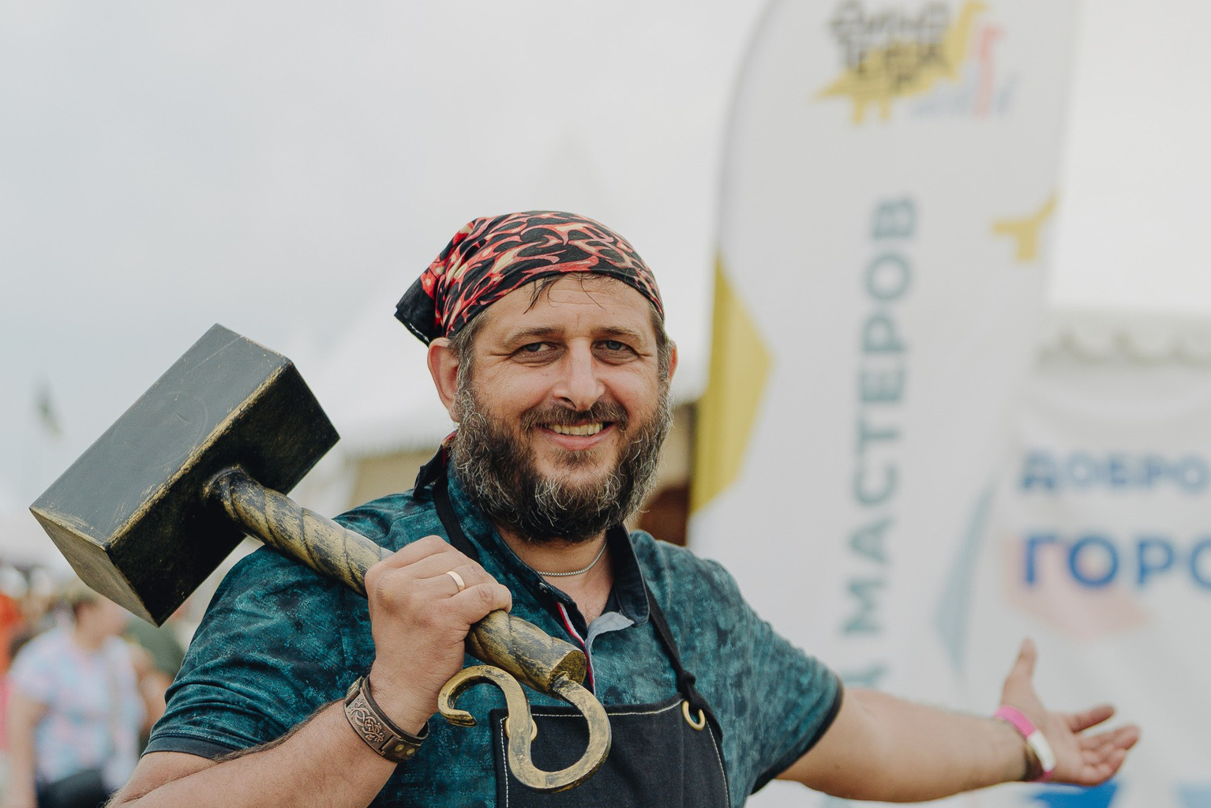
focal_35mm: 85
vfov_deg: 16.0
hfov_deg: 23.7
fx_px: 2859
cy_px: 578
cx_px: 912
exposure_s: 1/2000
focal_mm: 49
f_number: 2.2
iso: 160
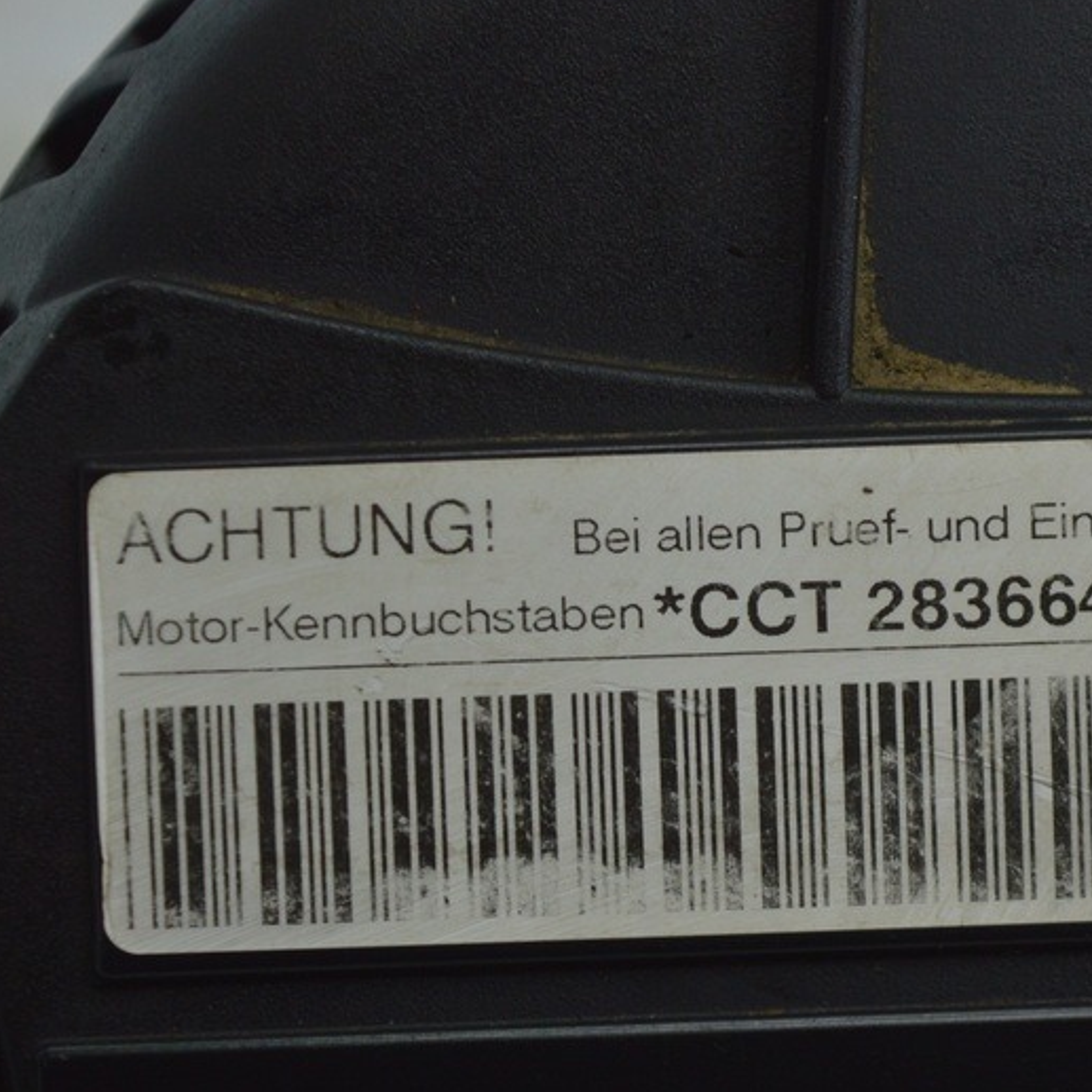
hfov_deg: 12.5
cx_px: 967
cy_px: 671
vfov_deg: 12.6
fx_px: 4955
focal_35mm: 139
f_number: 5.6
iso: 400
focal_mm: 55
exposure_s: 1/80
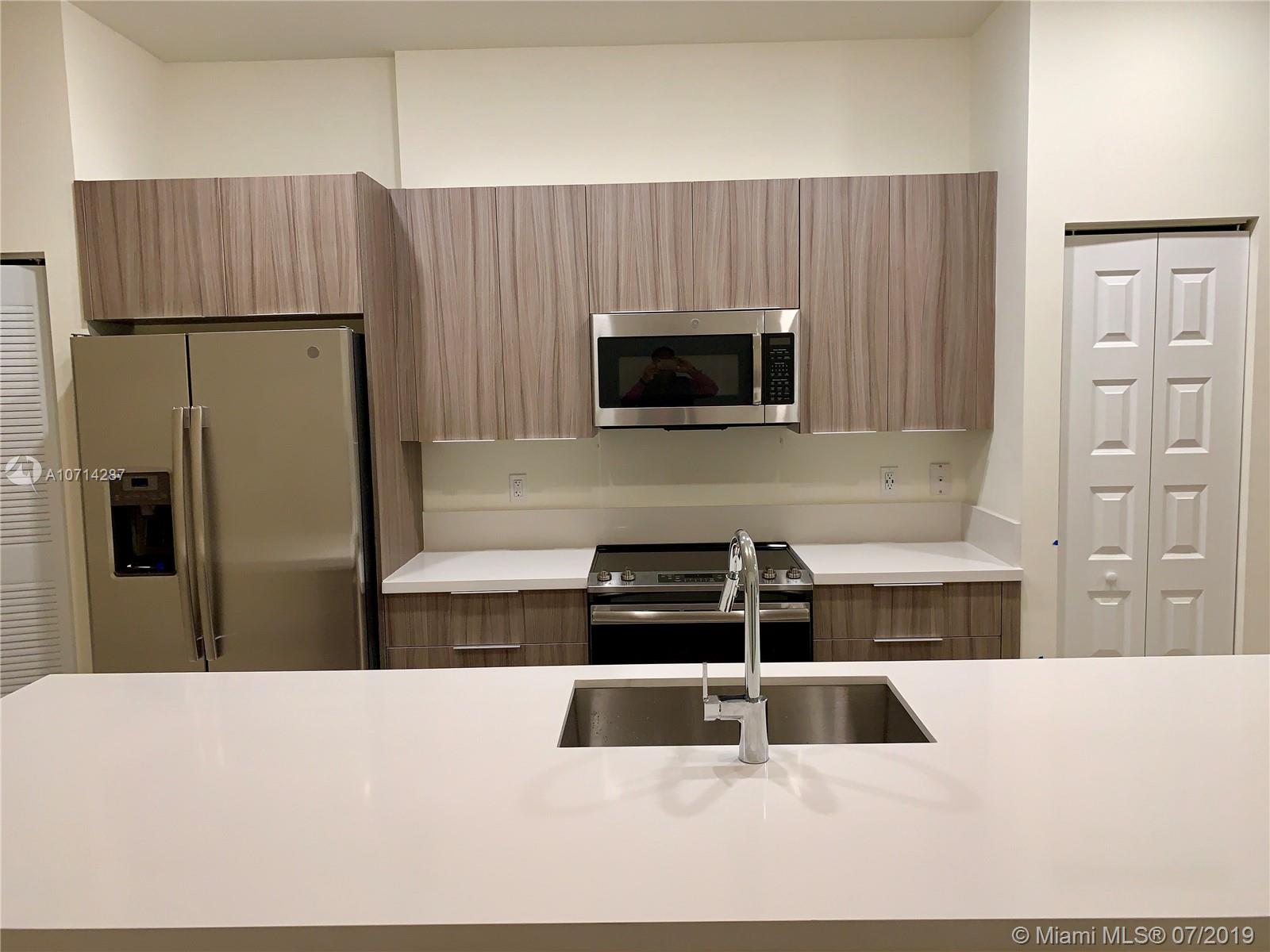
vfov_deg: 53.1
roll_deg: +1.8
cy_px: 476
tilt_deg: -5.9
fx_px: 954
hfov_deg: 67.3
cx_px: 635
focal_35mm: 26
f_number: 1.8
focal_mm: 4.25
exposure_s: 1/60
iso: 100
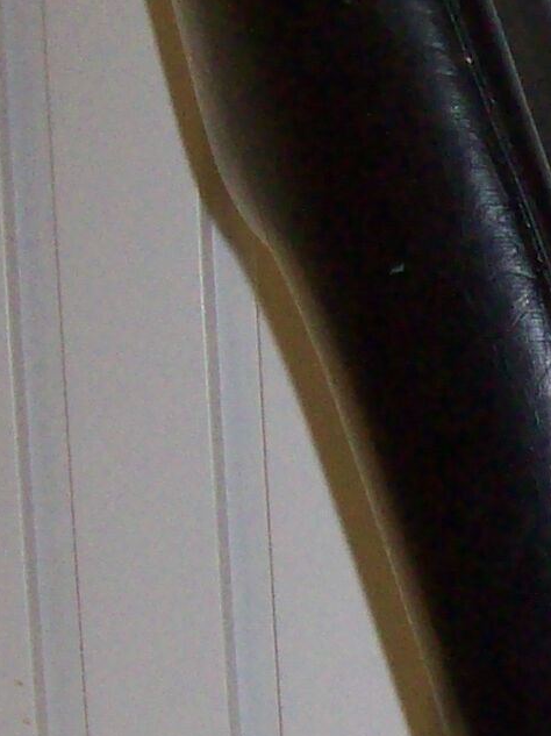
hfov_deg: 8.8
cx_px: 975
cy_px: 1095
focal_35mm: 162
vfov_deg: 11.7
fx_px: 3442
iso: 200
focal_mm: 6
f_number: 2.7
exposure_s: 1/64
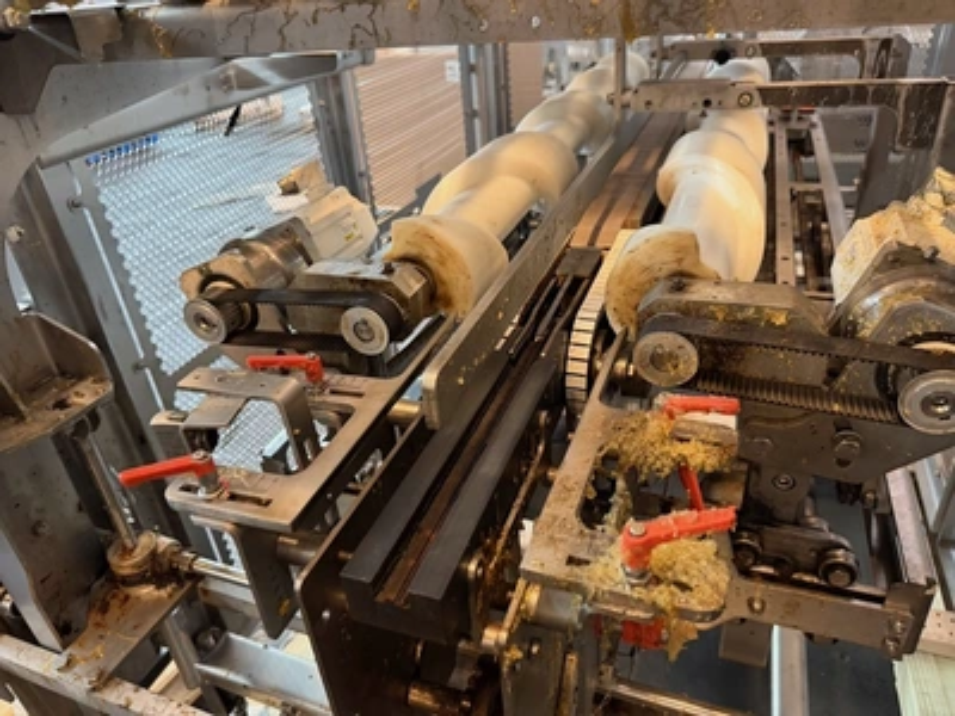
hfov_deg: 71.6
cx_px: 478
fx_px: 662
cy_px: 358
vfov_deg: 56.8
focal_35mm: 24
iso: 640
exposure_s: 1/40
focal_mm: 6.76
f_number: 1.78
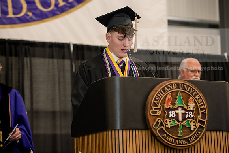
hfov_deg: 20.0
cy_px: 76
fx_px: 649
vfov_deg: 13.4
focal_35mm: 102
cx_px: 114
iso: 2500
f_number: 4
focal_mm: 102
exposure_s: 1/200
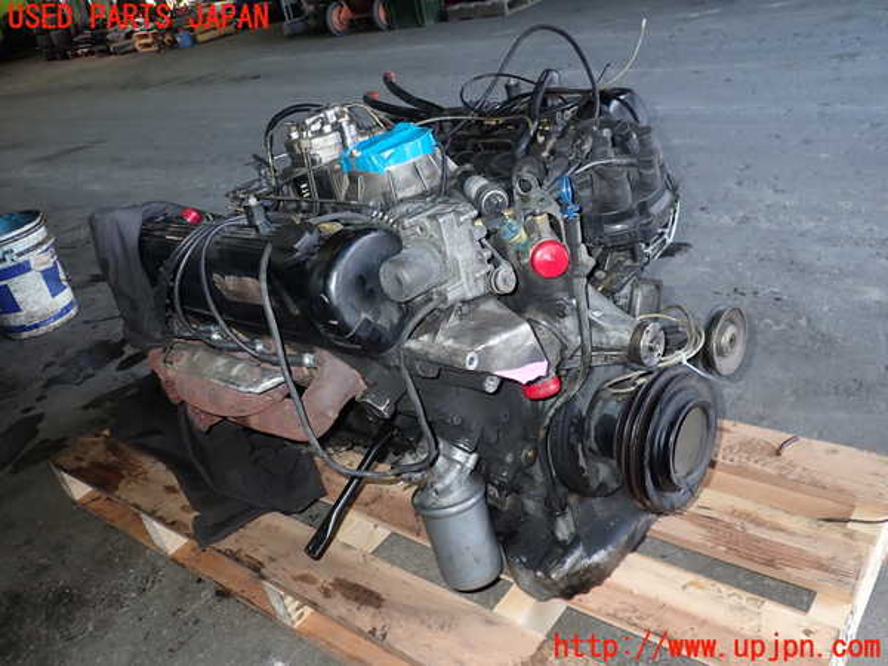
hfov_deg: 60.0
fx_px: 770
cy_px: 333
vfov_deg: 46.8
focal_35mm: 30
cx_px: 444
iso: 100
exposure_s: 1/80
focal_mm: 5.4
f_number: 2.3
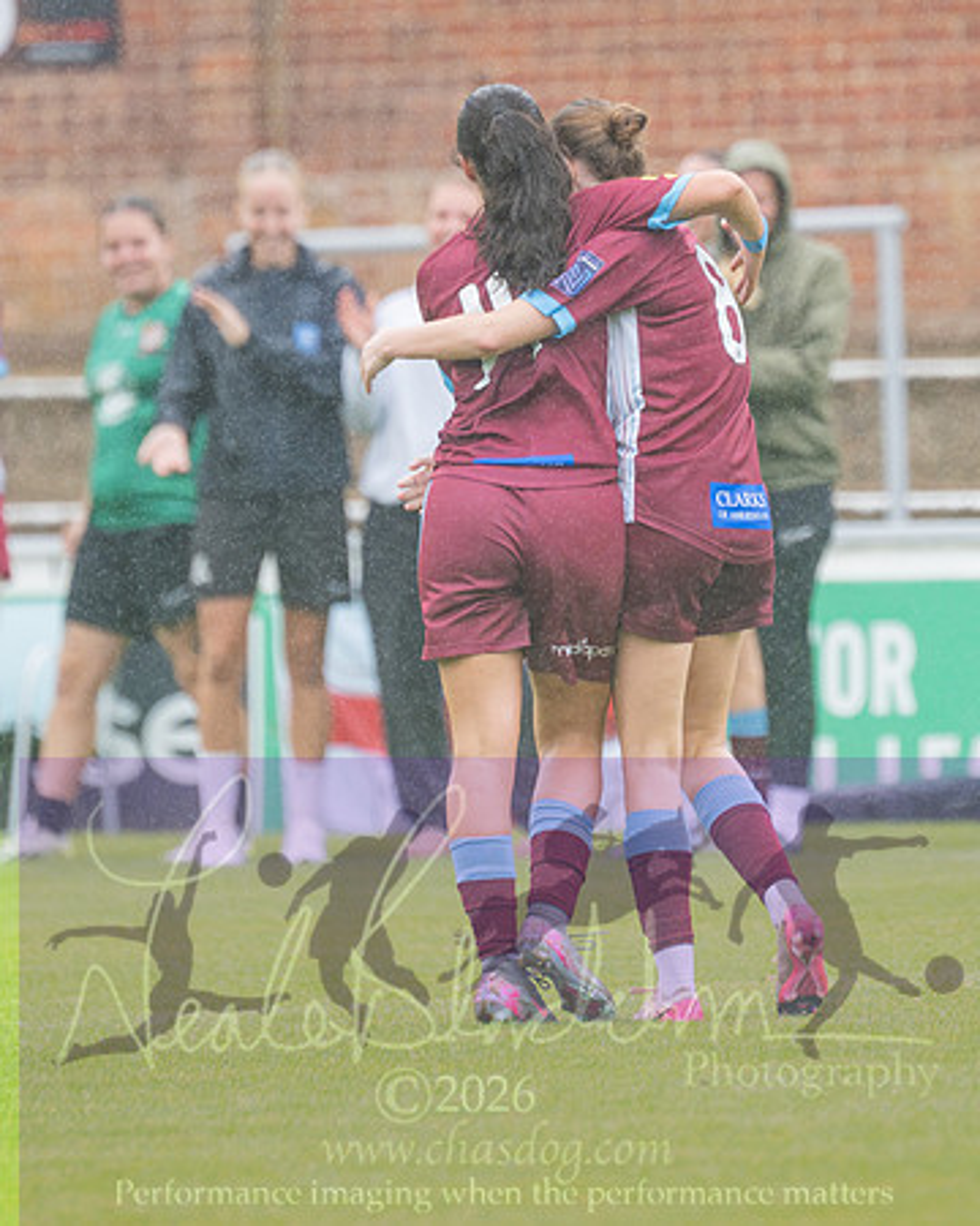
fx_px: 28828
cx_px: 692
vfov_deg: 2.4
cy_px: 581
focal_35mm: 795
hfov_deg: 1.9
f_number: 2.8
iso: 400
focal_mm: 300
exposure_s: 1/1600
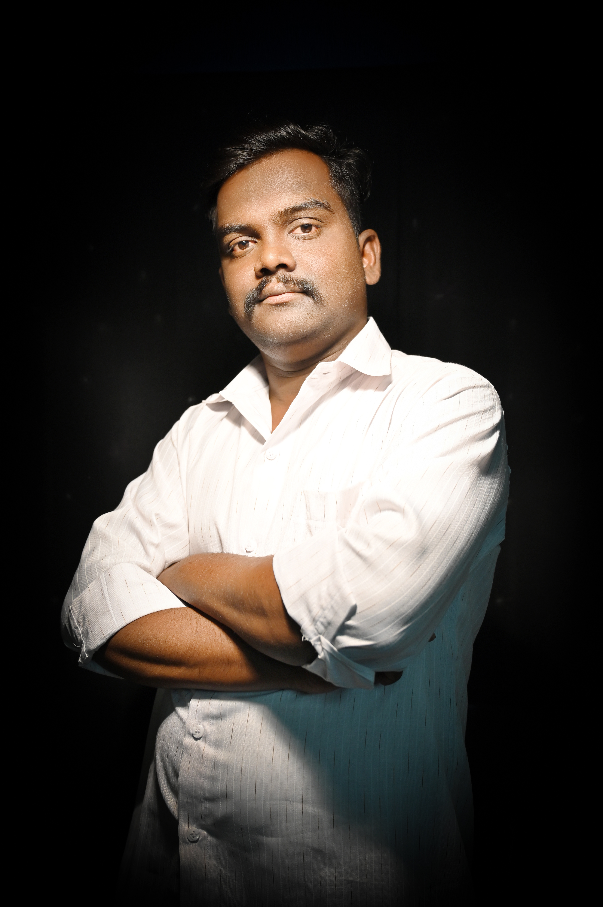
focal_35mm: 31
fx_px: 780
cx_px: 302
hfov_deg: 42.3
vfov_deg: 60.3
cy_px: 454
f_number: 4.5
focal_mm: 31
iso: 800
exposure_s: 1/60
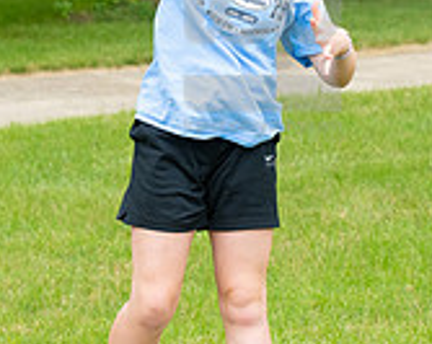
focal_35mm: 294
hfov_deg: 6.6
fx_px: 3752
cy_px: 43
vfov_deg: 5.2
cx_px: 264
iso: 640
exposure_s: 1/1000
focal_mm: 90
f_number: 4.5
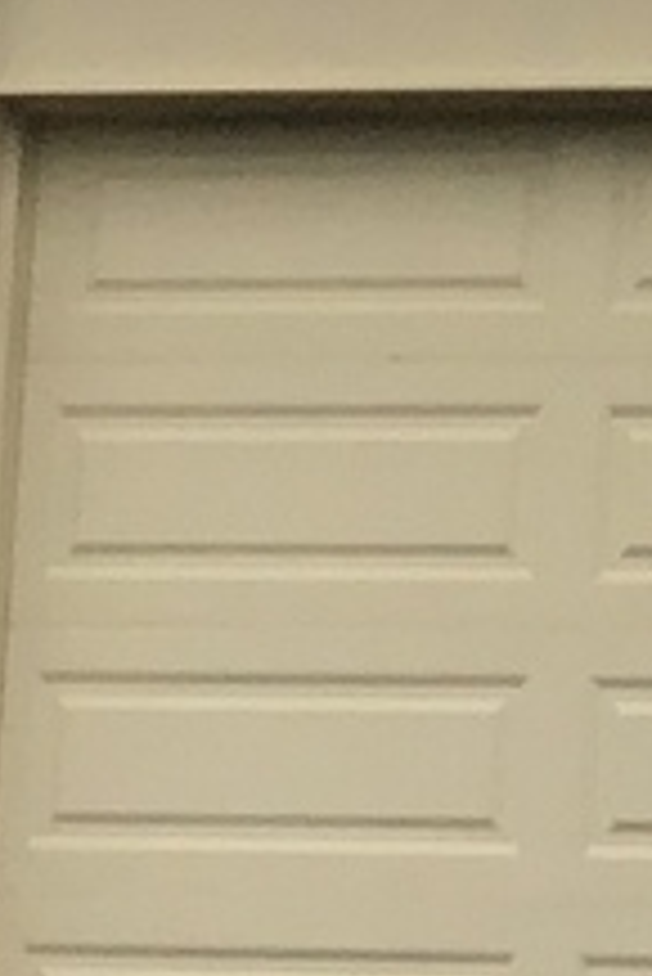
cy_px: -477
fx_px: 5804
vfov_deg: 9.4
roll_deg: -1.5
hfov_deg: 6.2
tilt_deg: +10.7
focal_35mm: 214
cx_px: 1407
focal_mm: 3.3
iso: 32
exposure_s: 1/30
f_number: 2.4
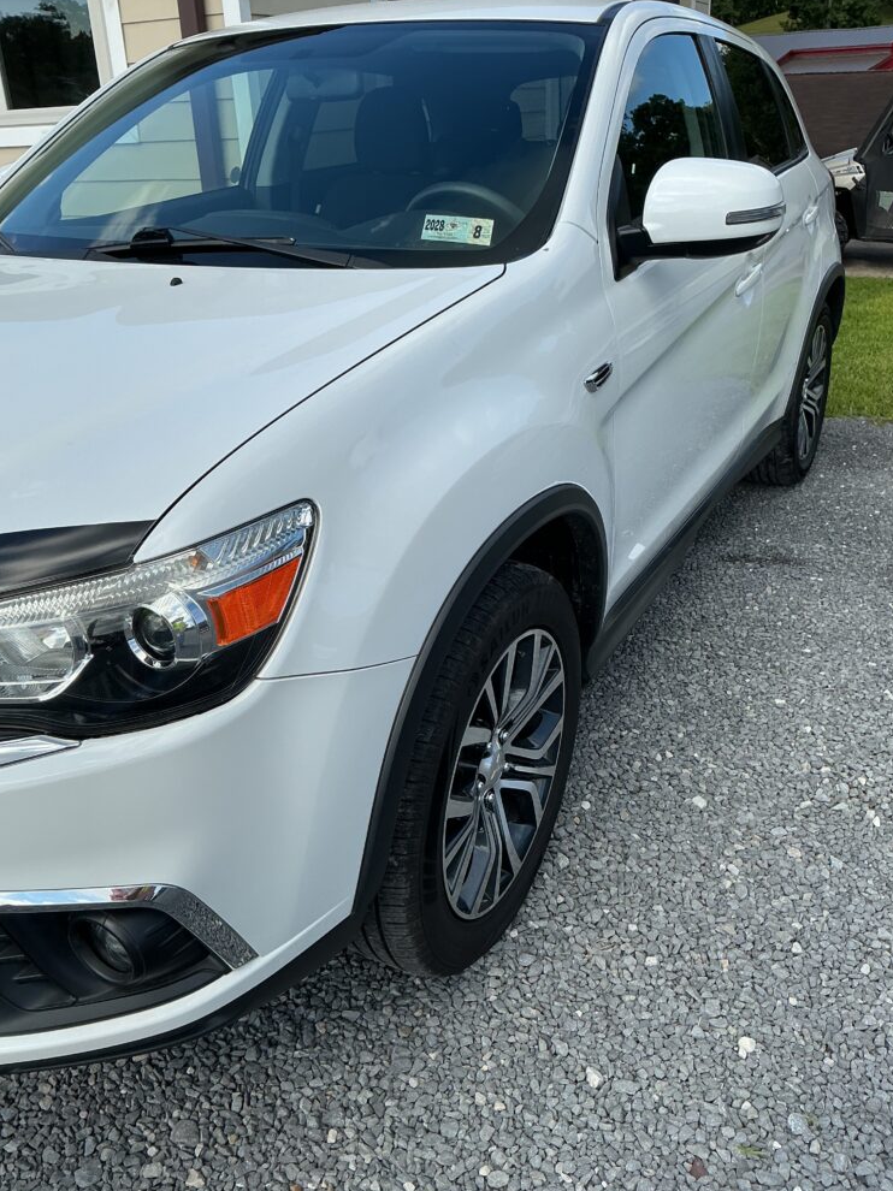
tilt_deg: -25.5
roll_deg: +1.6
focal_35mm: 30
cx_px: 443
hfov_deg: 46.8
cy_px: 585
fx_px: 1032
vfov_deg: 60.0
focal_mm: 3
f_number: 1.8
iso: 25
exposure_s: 1/1221
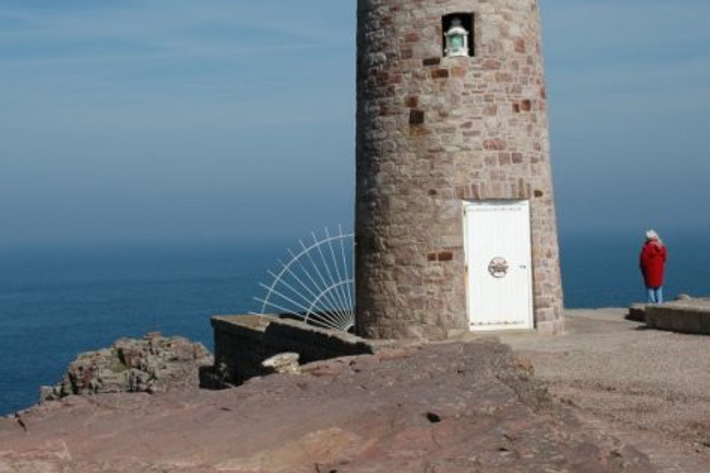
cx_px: 275
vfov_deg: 21.8
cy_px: 116
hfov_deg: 32.4
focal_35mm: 62
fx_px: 1218
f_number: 11
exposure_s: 1/500
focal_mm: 27
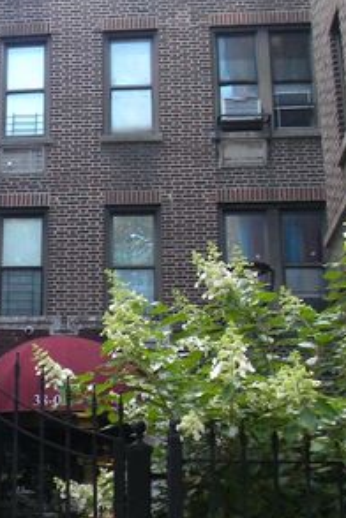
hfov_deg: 19.9
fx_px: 951
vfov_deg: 30.5
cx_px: -7
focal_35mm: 66
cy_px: 235
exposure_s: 1/59.8
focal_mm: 5
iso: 104
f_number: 3.5
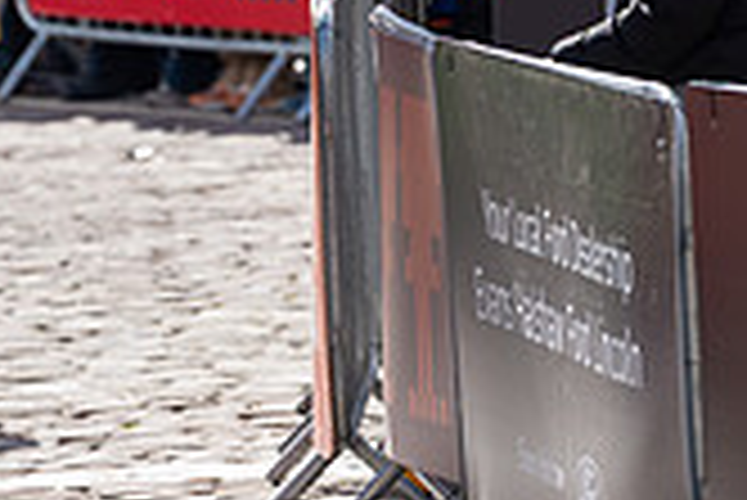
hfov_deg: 3.2
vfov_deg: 2.2
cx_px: -306
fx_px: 13250
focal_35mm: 638
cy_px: -169
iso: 160
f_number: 4
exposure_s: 1/1000
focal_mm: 170
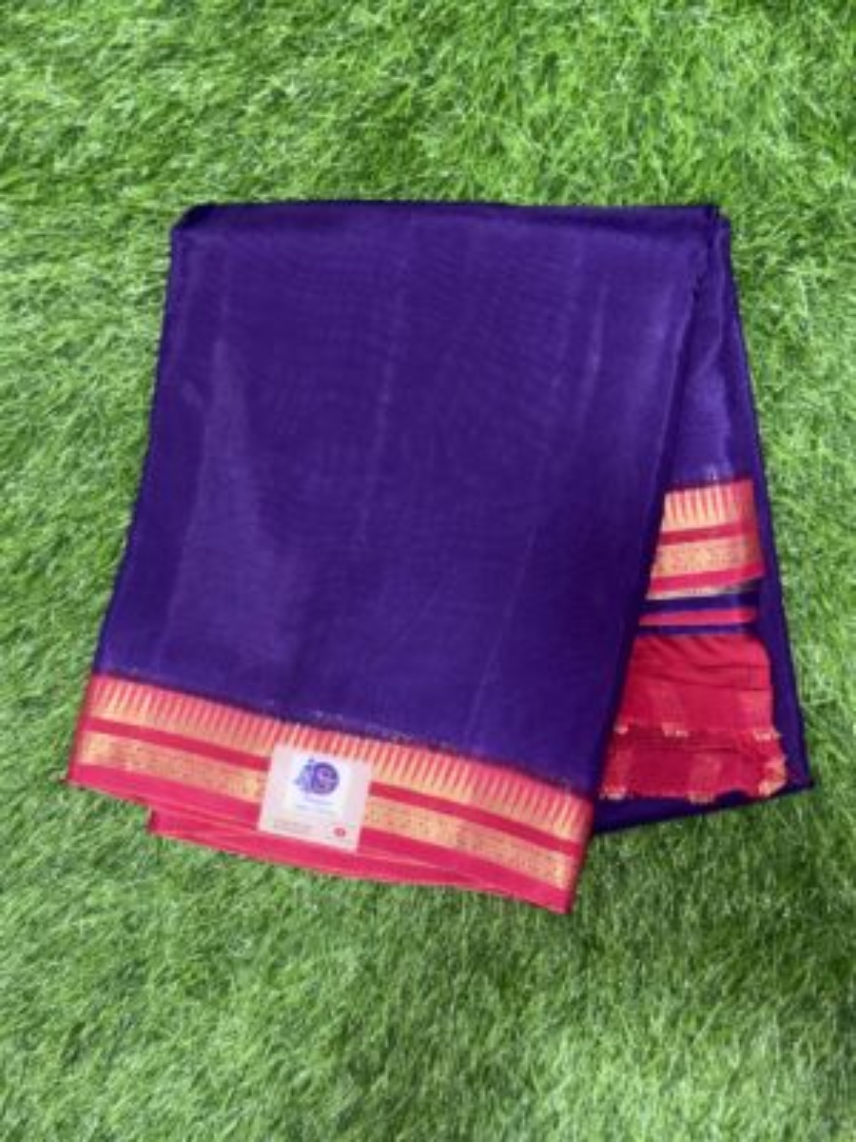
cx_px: 428
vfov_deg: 39.7
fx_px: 1583
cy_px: 571
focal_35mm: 48
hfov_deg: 30.3
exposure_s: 1/17
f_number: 1.78
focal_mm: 6.76
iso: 50
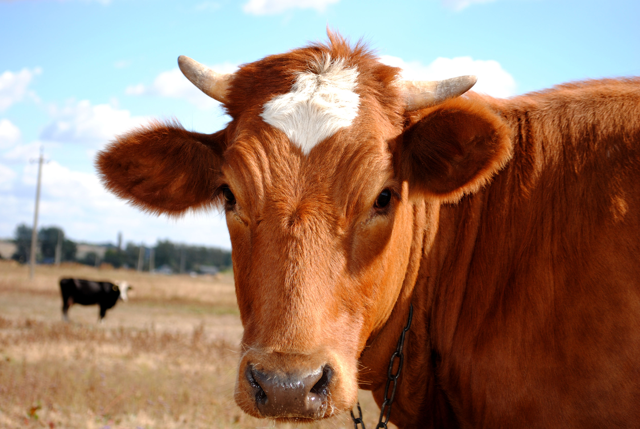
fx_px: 1468
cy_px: 214
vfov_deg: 16.6
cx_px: 320
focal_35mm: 82
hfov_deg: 24.6
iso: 100
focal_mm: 55
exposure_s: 1/200
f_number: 6.3
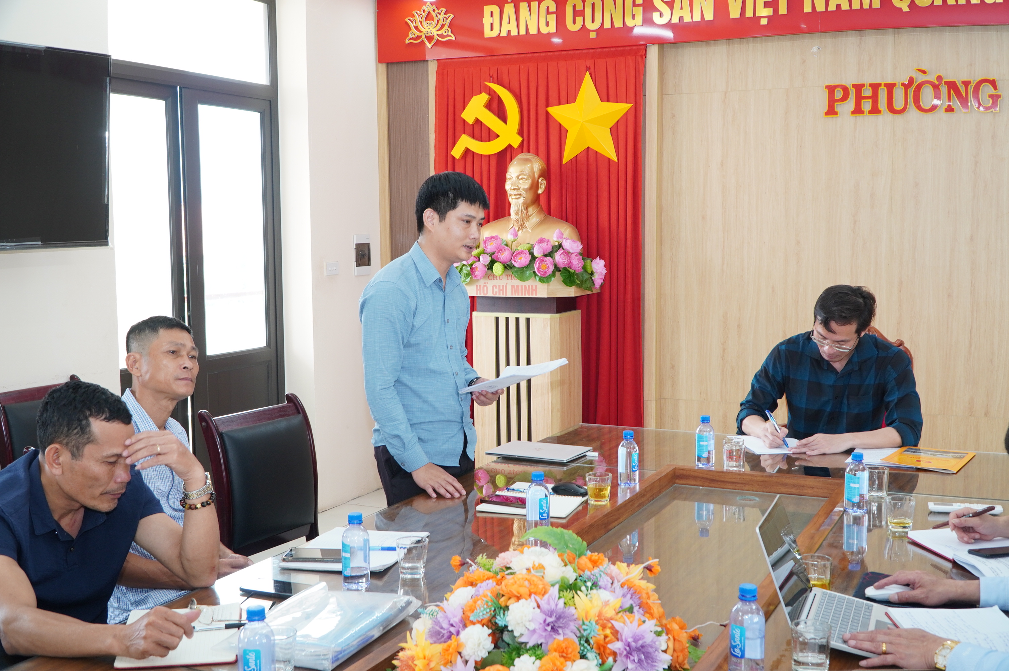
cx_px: 504
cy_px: 336
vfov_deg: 36.8
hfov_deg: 53.2
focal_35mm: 36
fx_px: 1008
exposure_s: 1/40
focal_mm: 24
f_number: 5.6
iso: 320
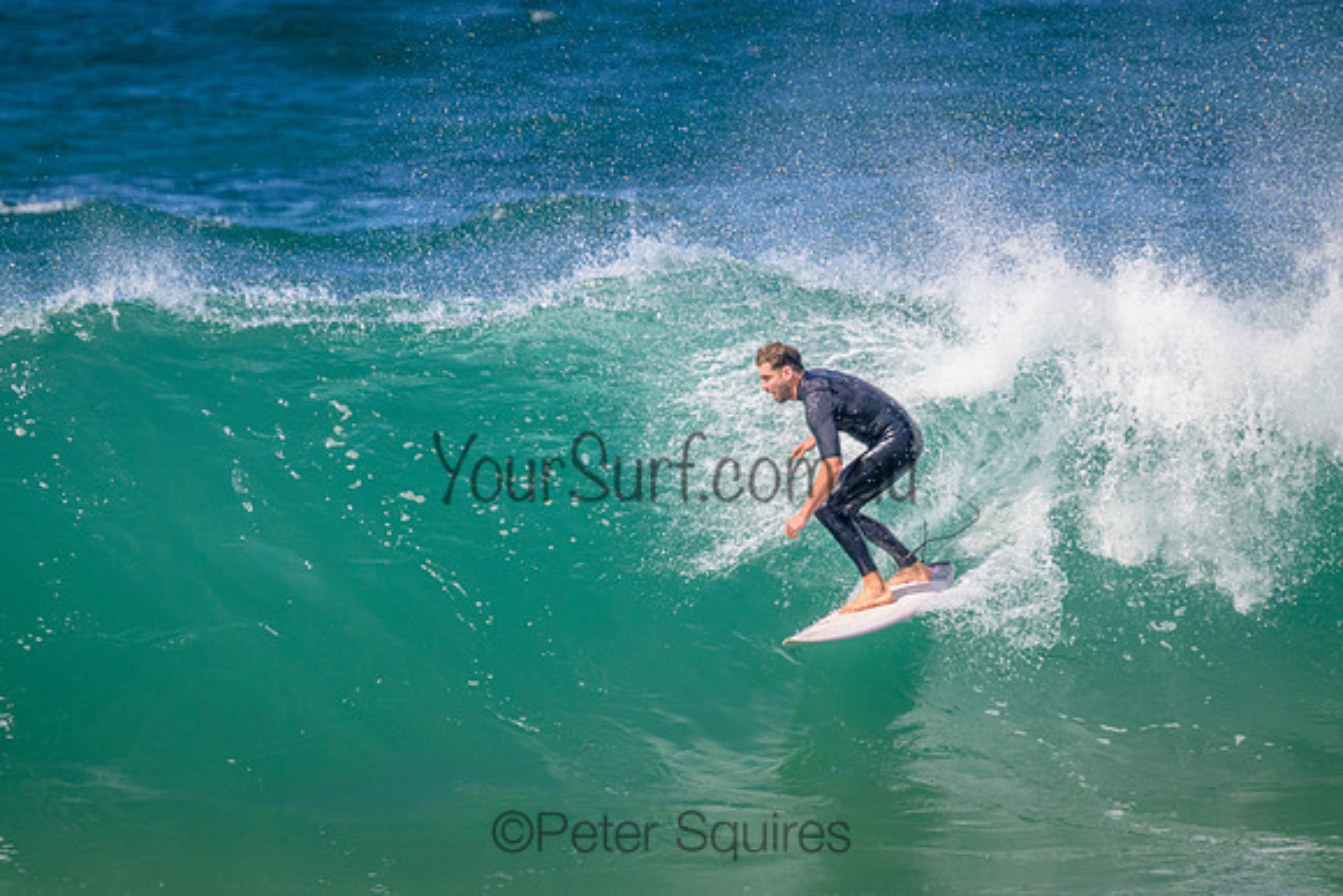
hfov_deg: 2.6
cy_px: 448
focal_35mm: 800
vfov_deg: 1.7
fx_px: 29850
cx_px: 672
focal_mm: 800
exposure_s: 1/2000
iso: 1400
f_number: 11
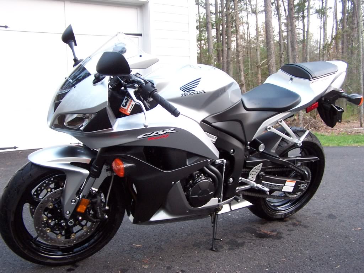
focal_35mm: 38
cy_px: 136
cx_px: 182
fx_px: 400
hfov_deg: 49.0
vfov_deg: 37.7
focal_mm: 6.3
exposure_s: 1/10
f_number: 2.8
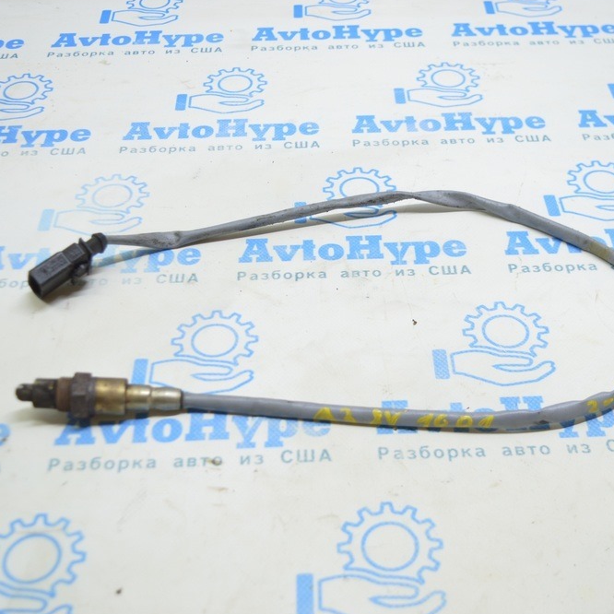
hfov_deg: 36.0
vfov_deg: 36.1
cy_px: 307
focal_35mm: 47
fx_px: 943
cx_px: 325
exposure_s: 1/40
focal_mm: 24
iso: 400
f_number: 4
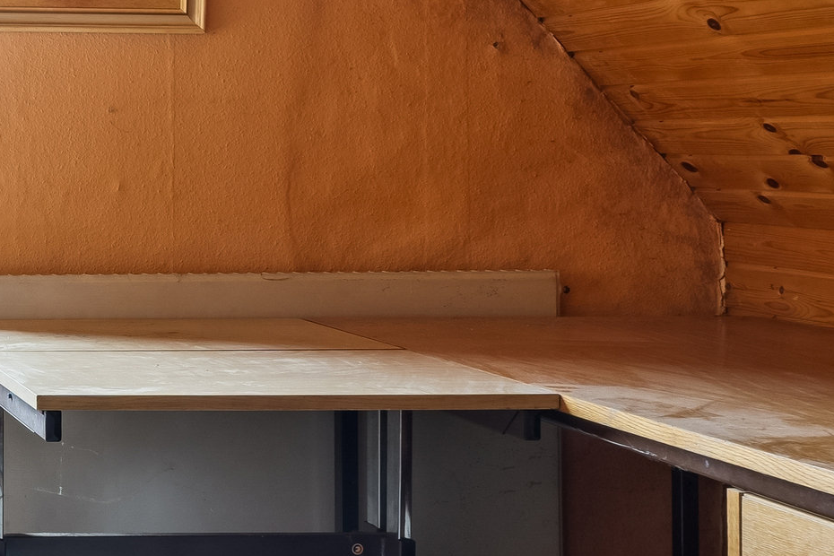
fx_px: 1682
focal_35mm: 73
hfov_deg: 23.8
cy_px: 157
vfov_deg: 18.7
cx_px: -308
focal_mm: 15
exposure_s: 1.6
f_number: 8
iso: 200
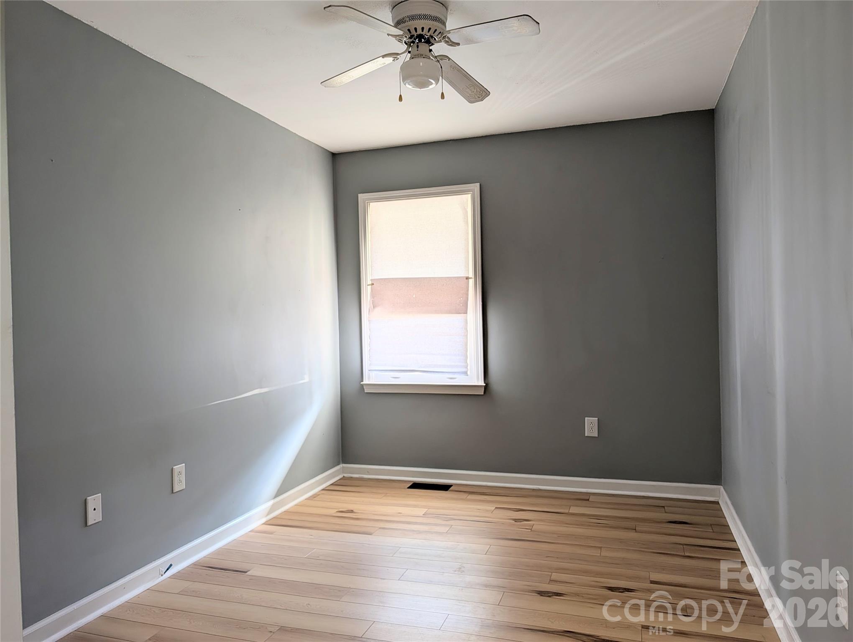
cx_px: 426
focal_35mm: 24
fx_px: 592
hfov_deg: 71.5
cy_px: 321
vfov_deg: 56.9
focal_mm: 6.9
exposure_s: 1/171
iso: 23
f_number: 1.68
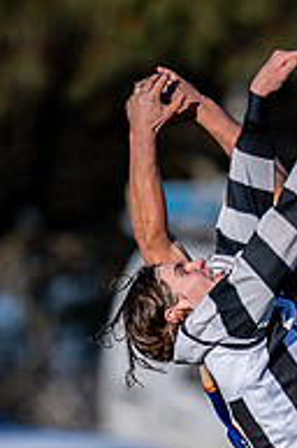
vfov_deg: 1.0
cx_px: 359
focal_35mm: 1980
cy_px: 495
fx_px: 24589
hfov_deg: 0.7
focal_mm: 500
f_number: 4
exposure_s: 1/1600
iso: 140
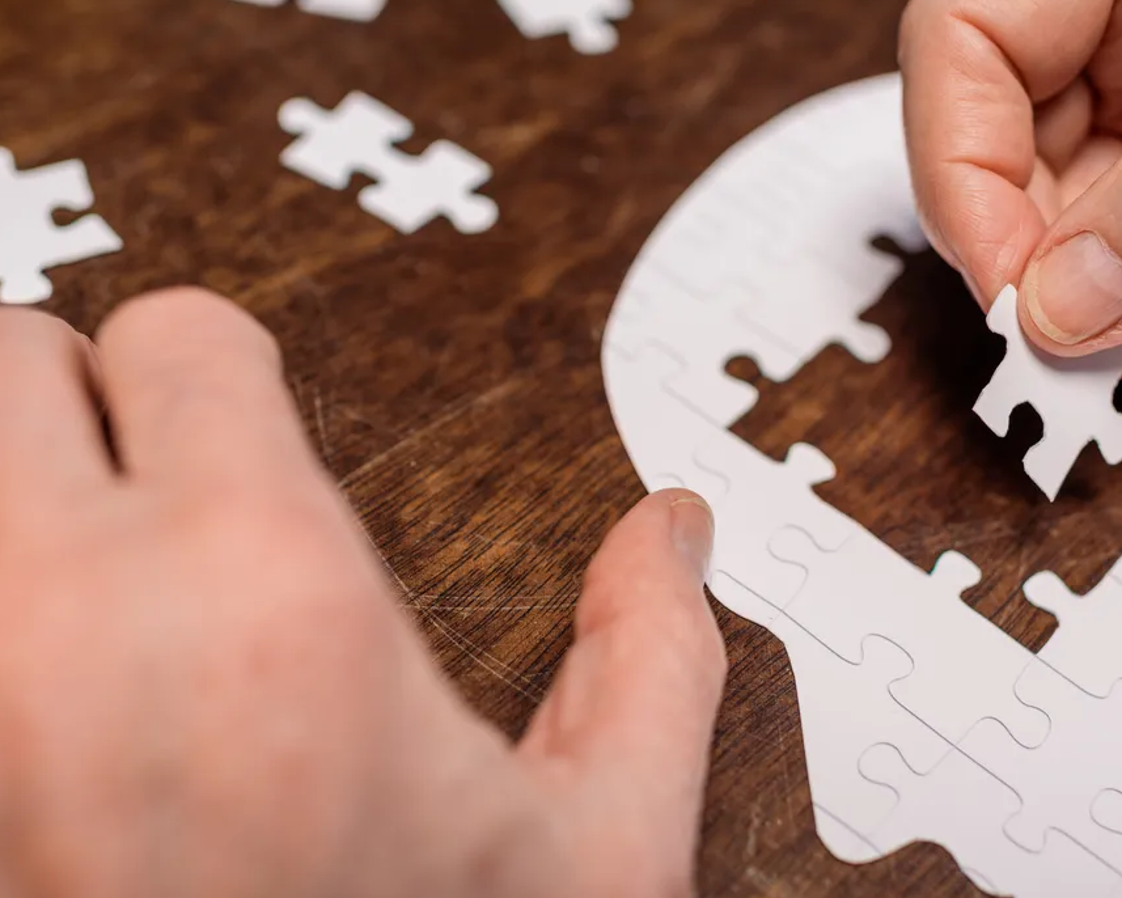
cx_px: 652
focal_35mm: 46
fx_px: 1528
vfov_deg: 32.7
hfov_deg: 40.2
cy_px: 492
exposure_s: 1/200
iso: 100
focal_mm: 35
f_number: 2.8
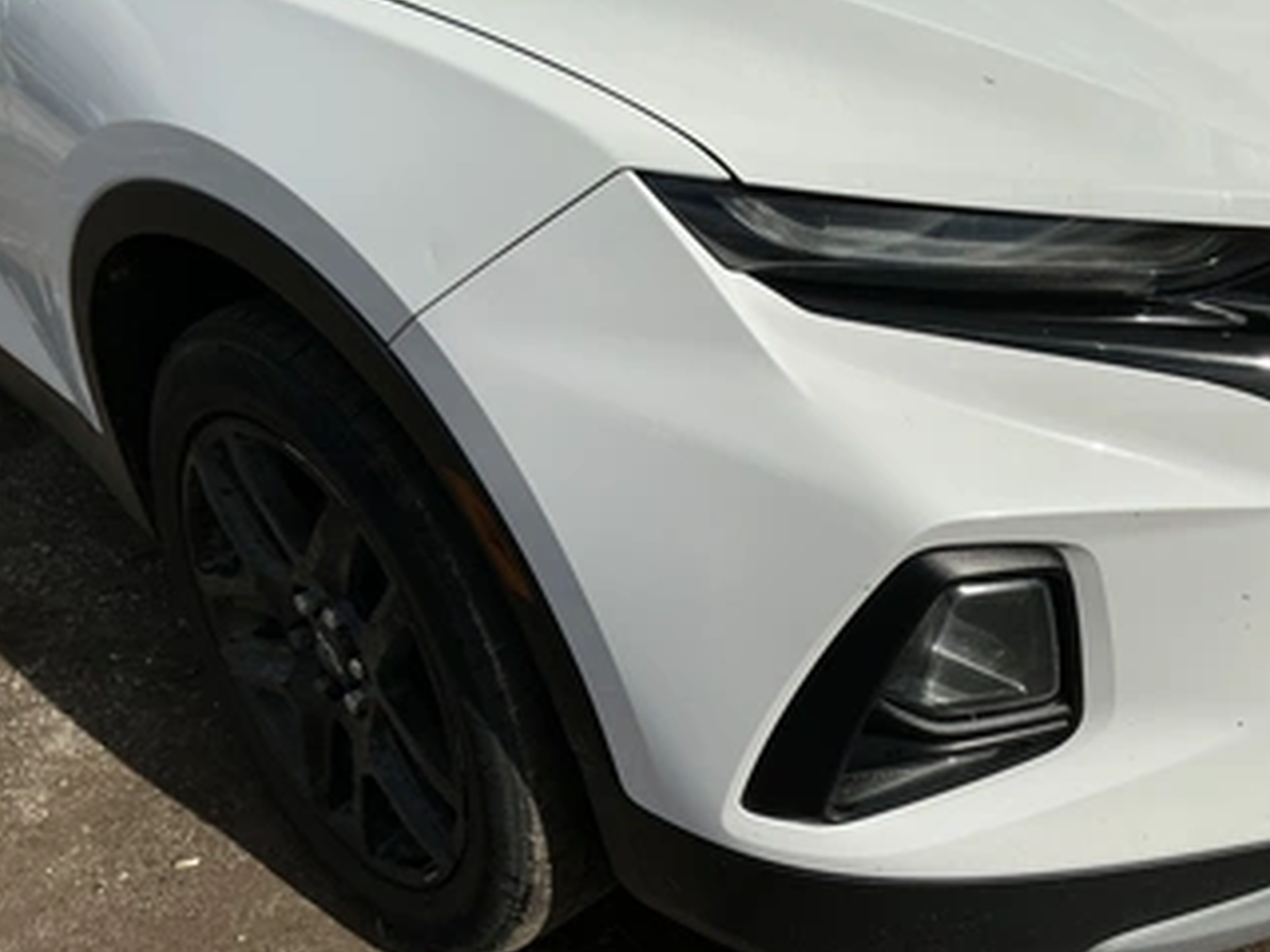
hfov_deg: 52.2
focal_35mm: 35
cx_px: 774
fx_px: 1284
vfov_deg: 40.7
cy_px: 504
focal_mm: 3
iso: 25
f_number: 1.8
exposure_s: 1/5814
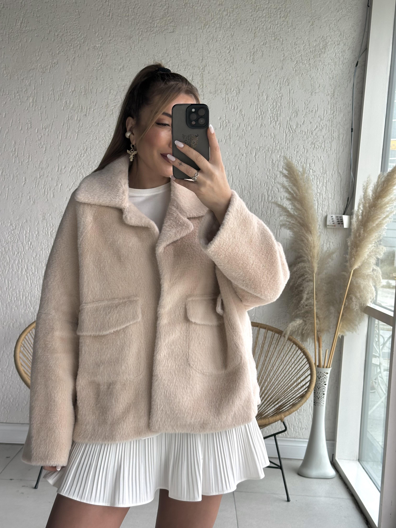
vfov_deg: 39.7
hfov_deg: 30.3
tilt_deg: -18.5
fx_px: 732
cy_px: 264
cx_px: 198
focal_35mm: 48
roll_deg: -4.7
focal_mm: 6.86
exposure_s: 1/76
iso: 80
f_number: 1.78
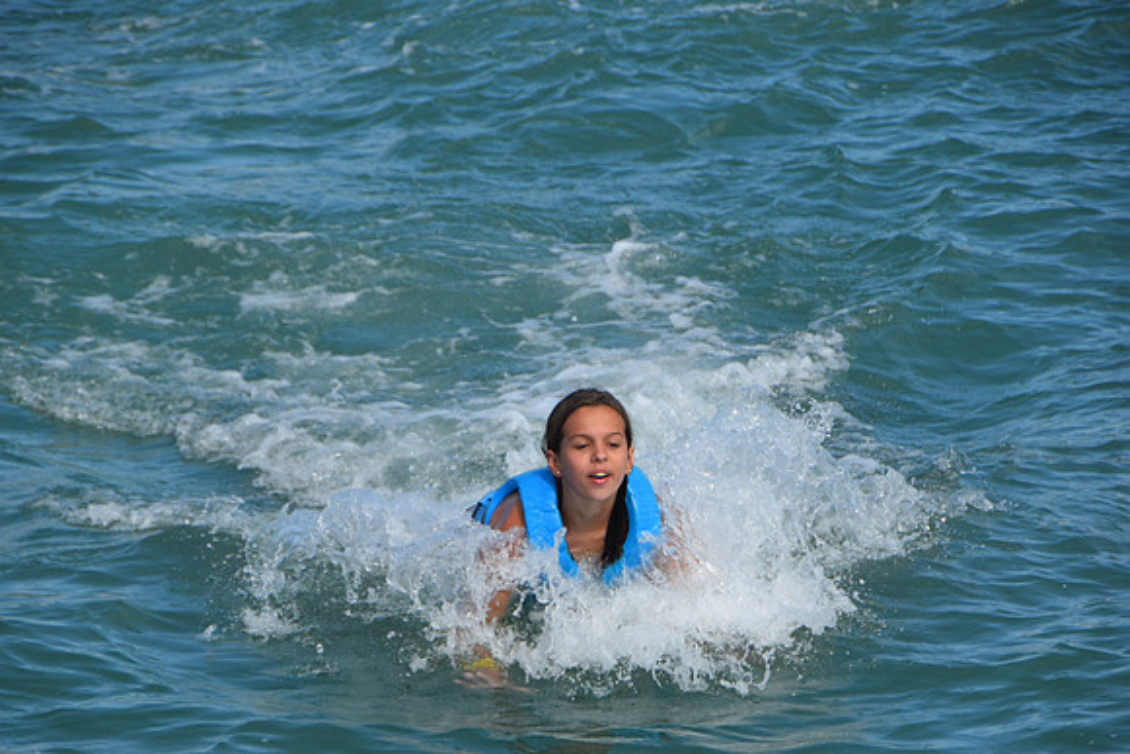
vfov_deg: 5.4
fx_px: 8006
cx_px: 565
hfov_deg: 8.1
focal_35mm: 255
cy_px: 377
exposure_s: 1/1000
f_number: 8
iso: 250
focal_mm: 170
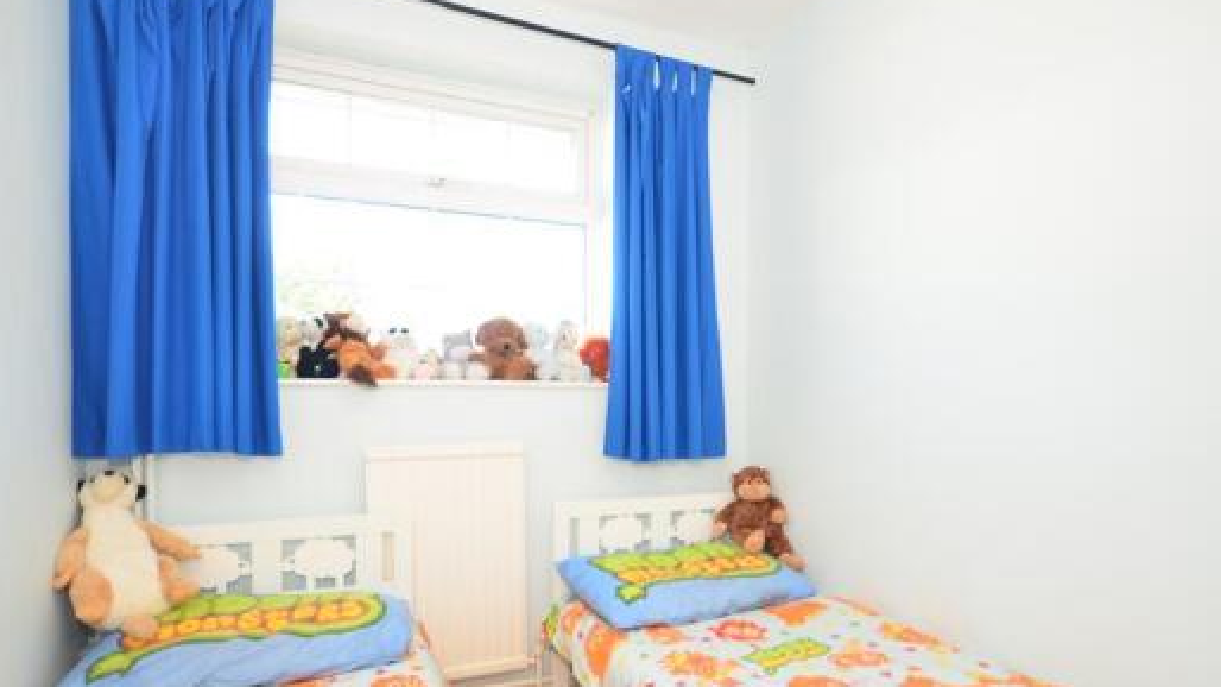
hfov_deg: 86.6
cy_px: 409
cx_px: 599
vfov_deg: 55.5
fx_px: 647
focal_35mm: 20
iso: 200
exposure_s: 1/25
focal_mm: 10
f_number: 5
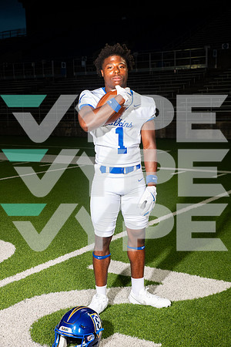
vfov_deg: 38.2
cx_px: 116
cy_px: 174
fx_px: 500
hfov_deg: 26.0
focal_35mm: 52
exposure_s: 1/320
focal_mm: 52
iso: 800
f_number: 7.1
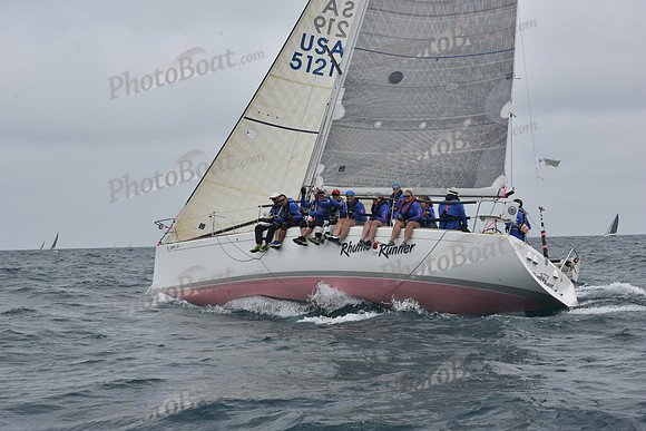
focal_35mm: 70
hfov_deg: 28.8
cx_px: 323
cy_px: 216
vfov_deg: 19.5
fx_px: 1256
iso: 250
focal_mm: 70
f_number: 11
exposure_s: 1/800
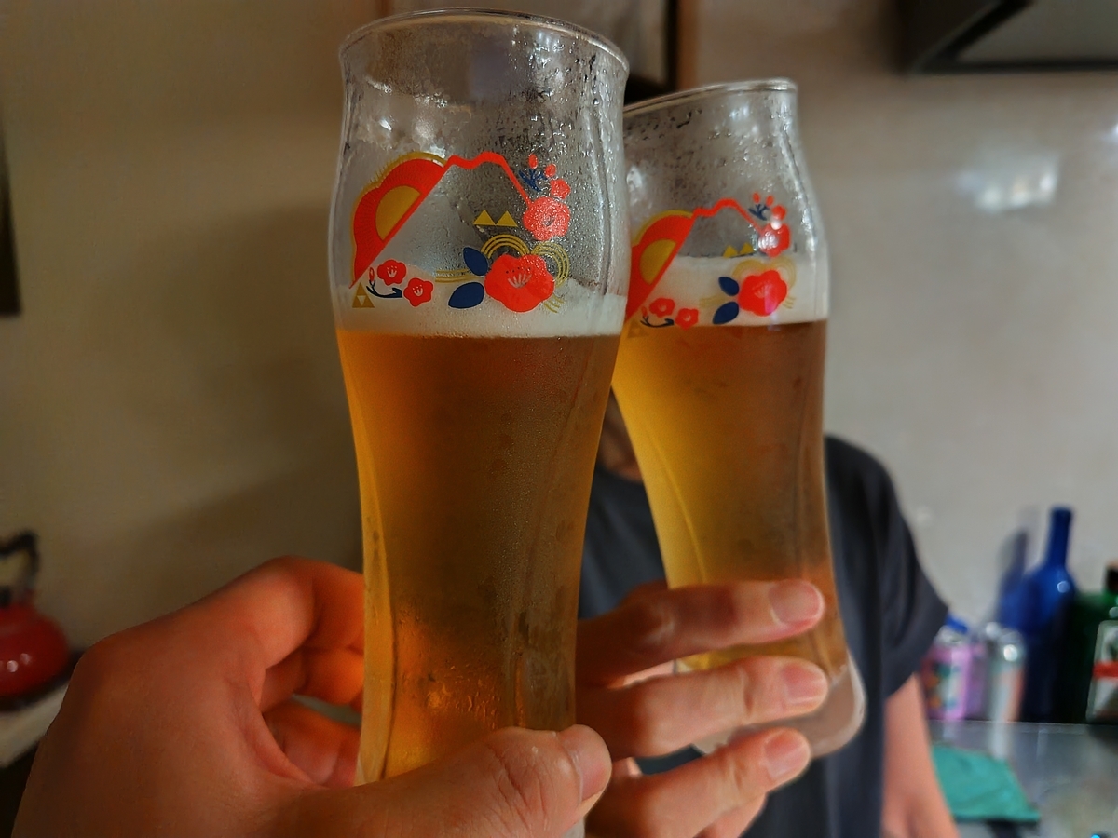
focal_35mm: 23
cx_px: 559
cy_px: 419
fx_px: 743
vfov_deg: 58.9
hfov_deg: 73.9
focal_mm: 5.5
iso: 3325
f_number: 1.9
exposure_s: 1/120
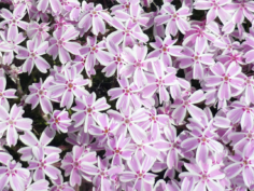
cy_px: 26
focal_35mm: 84
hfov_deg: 23.1
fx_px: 616
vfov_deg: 17.4
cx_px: 72
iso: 100
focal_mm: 5.5
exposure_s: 1/500
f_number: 8
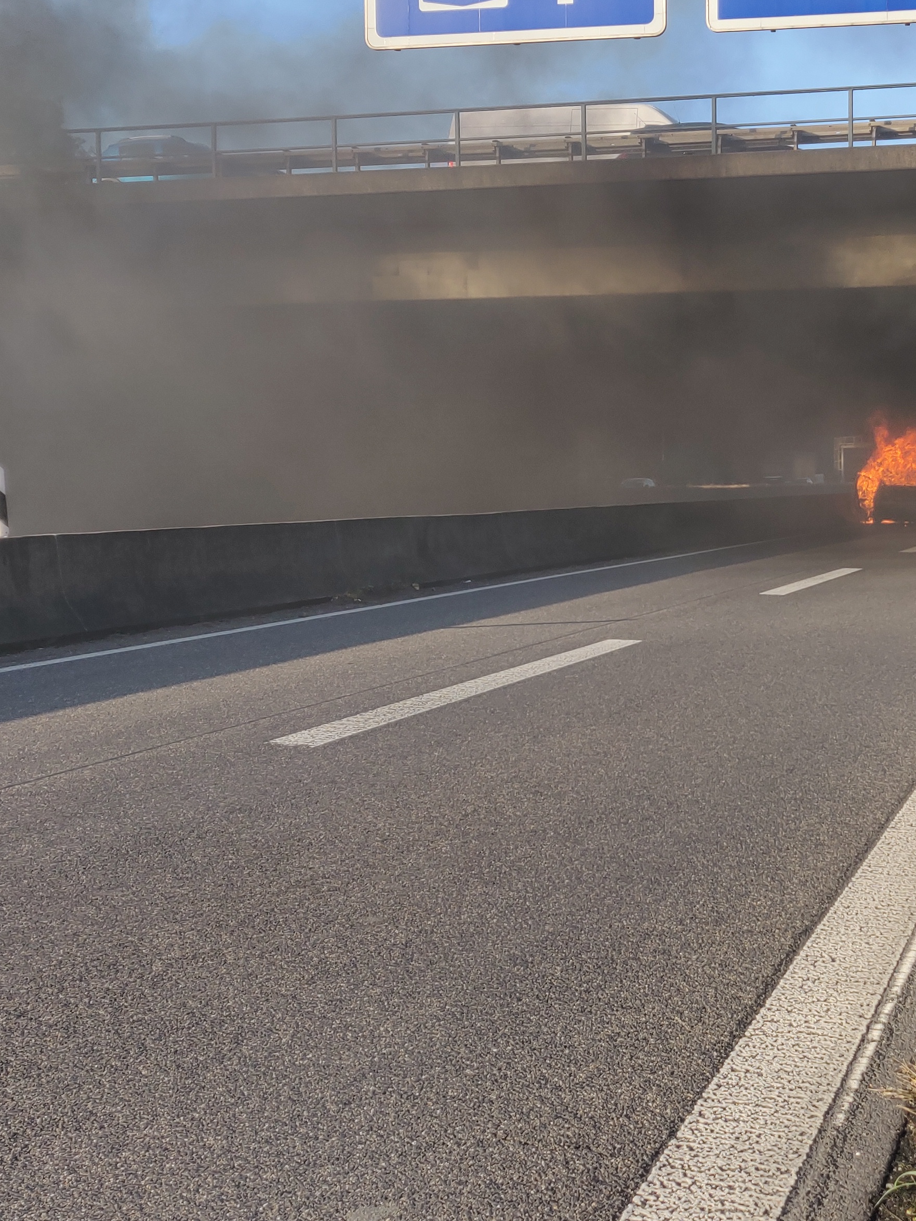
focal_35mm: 49
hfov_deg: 28.8
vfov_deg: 38.9
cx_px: 774
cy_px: 571
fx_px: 1729
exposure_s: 1/533
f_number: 1.7
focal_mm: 4.25
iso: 100
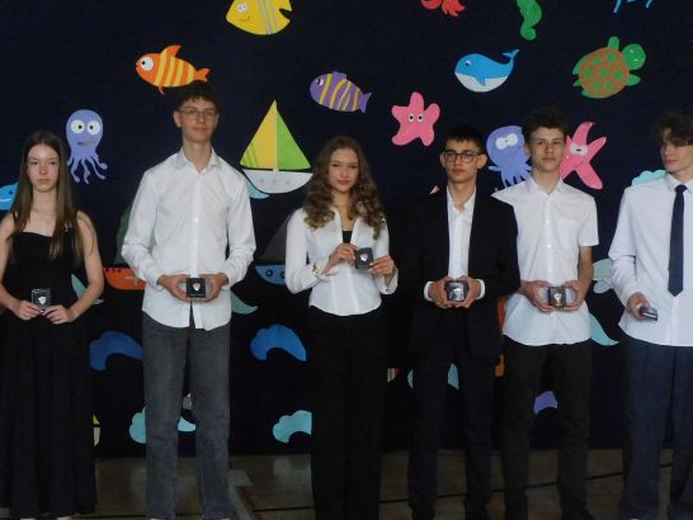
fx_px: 1502
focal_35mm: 75
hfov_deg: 25.6
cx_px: 164
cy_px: 307
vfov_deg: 19.6
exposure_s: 1/40
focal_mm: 7.2
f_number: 3.8
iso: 800
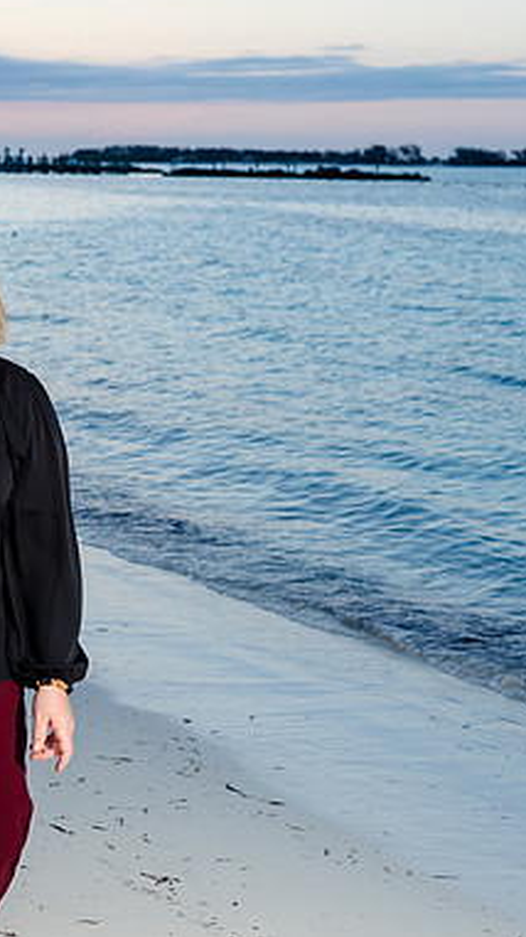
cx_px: -44
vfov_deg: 28.2
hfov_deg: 15.7
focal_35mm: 75
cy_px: 464
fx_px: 1862
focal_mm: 47
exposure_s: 1/200
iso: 400
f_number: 5.6
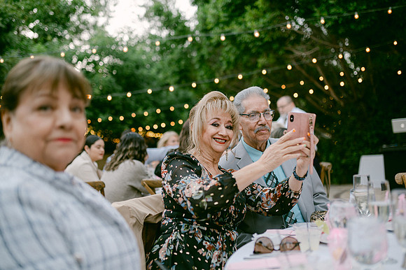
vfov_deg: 37.8
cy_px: 135
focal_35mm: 35
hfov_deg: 54.5
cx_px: 203
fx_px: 394
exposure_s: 1/125
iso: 200
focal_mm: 35
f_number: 1.8
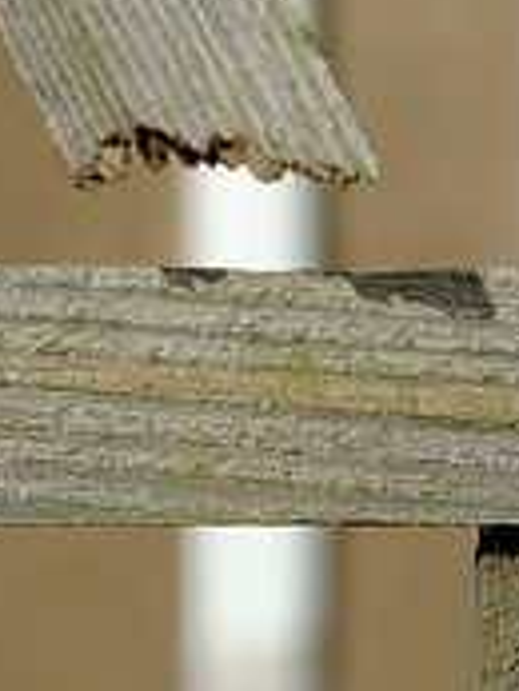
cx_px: -339
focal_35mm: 197
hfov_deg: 7.4
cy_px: 166
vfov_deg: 10.0
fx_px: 3933
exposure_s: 1/1800
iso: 200
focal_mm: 40.7
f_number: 4
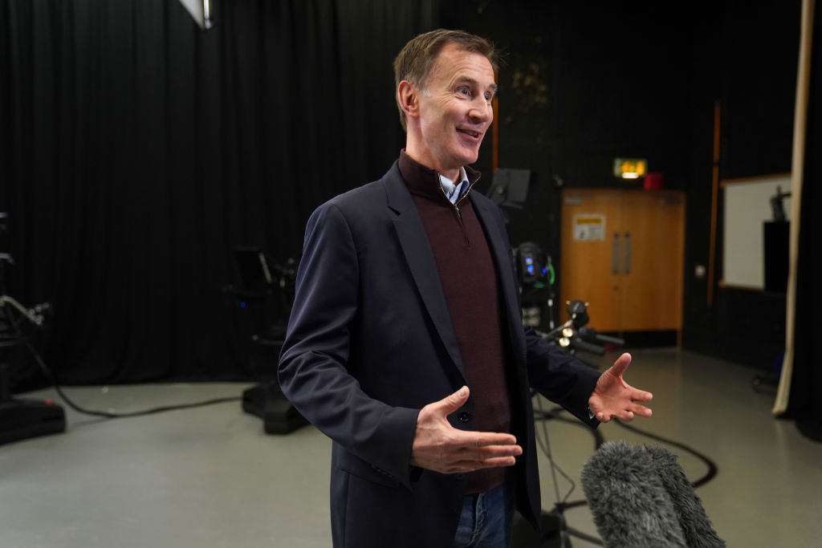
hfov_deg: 55.8
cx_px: 411
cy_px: 274
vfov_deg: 38.9
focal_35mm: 34
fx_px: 776
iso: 3200
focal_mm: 34
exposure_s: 1/320
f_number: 2.8
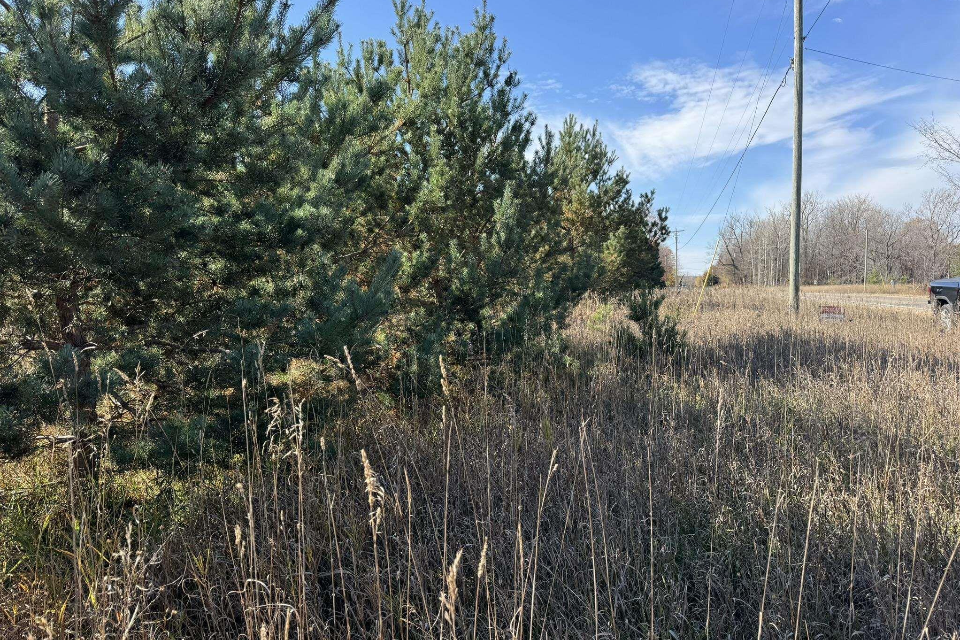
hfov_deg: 71.5
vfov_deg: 51.3
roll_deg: +1.5
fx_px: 667
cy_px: 317
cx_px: 480
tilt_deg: -0.8
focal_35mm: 25
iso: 80
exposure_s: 1/1261
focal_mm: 6.76
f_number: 1.78
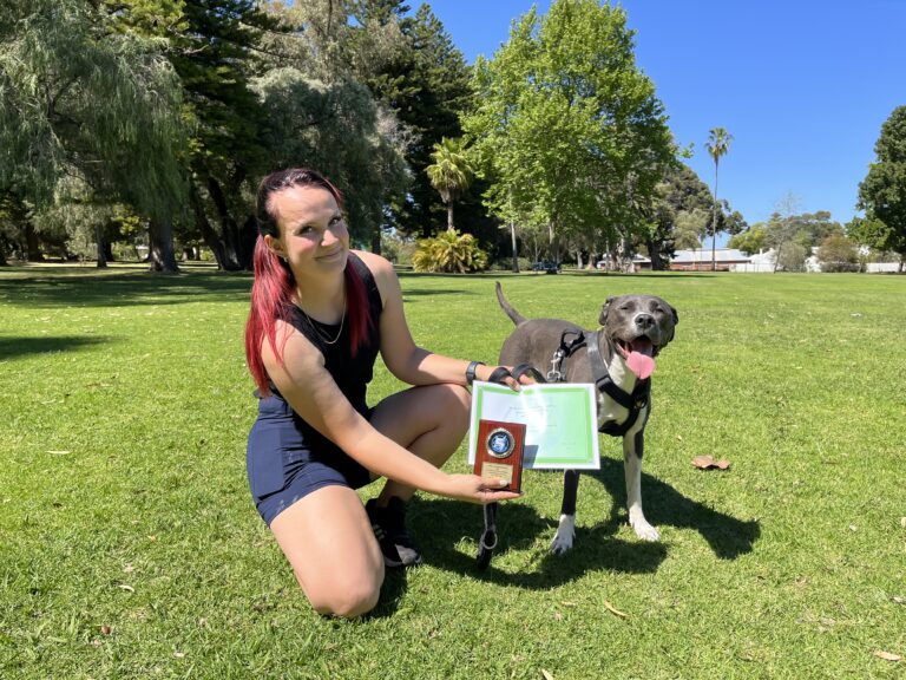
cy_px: 340
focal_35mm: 26
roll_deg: +2.8
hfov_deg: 67.3
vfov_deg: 53.1
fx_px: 680
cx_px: 453
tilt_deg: -4.1
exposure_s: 1/2024
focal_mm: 5.1
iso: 50
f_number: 1.6
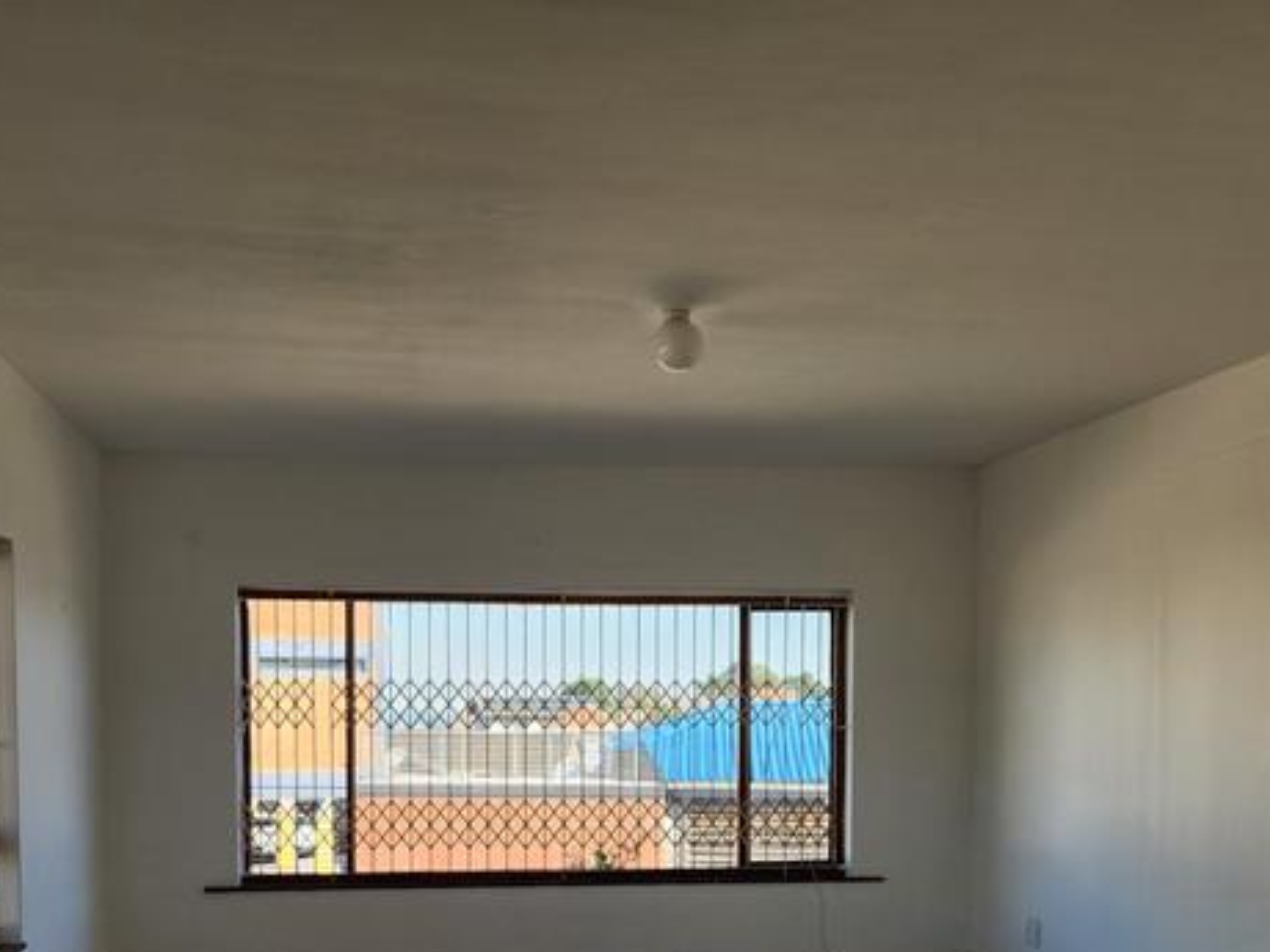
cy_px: 784
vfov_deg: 34.7
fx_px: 1468
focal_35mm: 40
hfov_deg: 46.7
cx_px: 580
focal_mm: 5.4
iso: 20
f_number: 1.8
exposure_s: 1/286
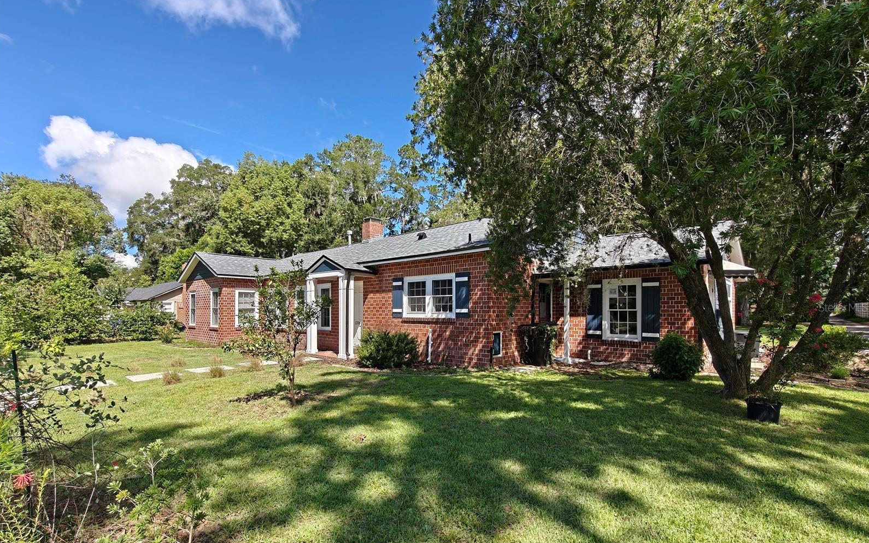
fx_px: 379
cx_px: 433
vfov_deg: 71.0
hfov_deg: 97.8
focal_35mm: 16
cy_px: 307
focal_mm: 2.3
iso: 100
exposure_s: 1/200
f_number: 2
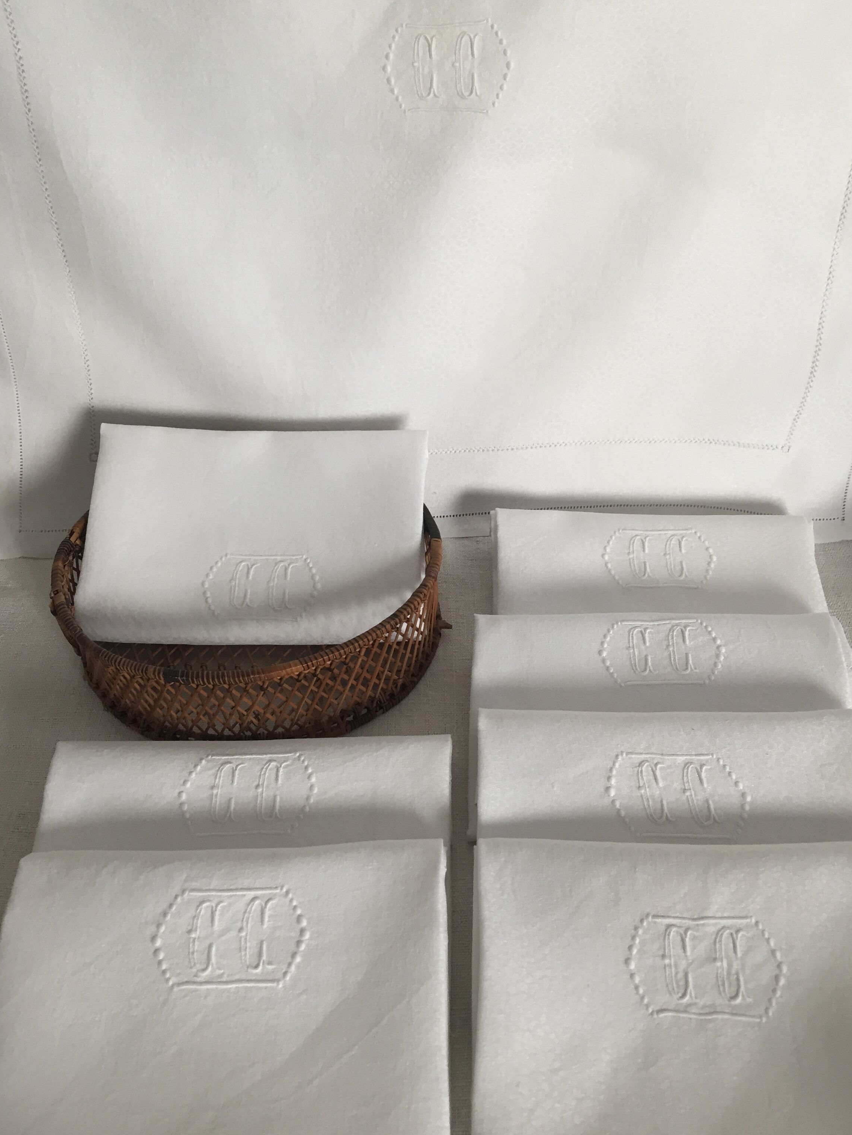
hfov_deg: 45.4
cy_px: 565
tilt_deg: -41.3
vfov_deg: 58.3
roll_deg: +2.7
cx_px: 441
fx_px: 1017
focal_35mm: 31
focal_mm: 4.15
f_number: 2.2
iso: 40
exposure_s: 1/33
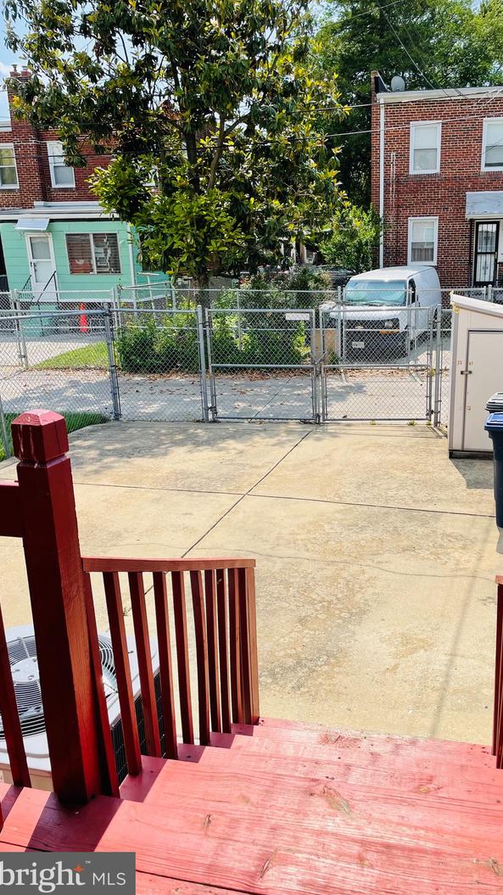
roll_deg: +1.2
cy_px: 443
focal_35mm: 29
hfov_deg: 39.7
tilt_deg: -14.5
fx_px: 688
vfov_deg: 66.1
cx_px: 330
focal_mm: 4.2
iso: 32
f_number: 1.6
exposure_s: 1/3125
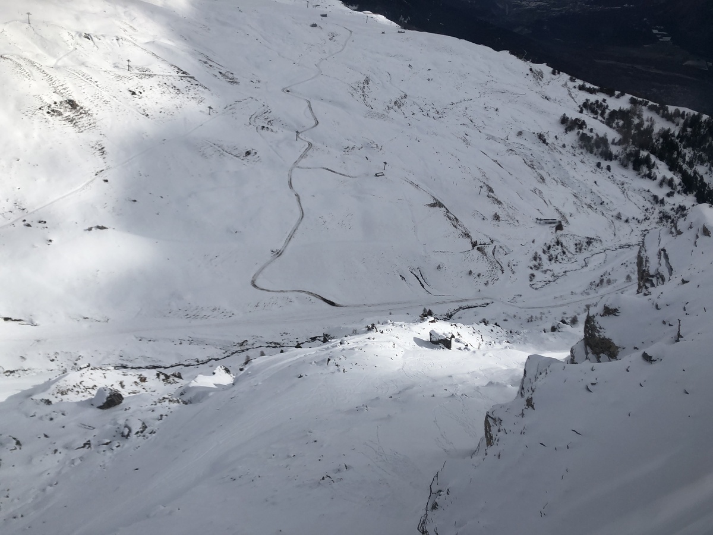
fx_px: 577
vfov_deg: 49.7
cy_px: 268
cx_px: 356
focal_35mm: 28
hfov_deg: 63.4
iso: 25
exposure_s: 1/3436
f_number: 1.8
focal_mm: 4
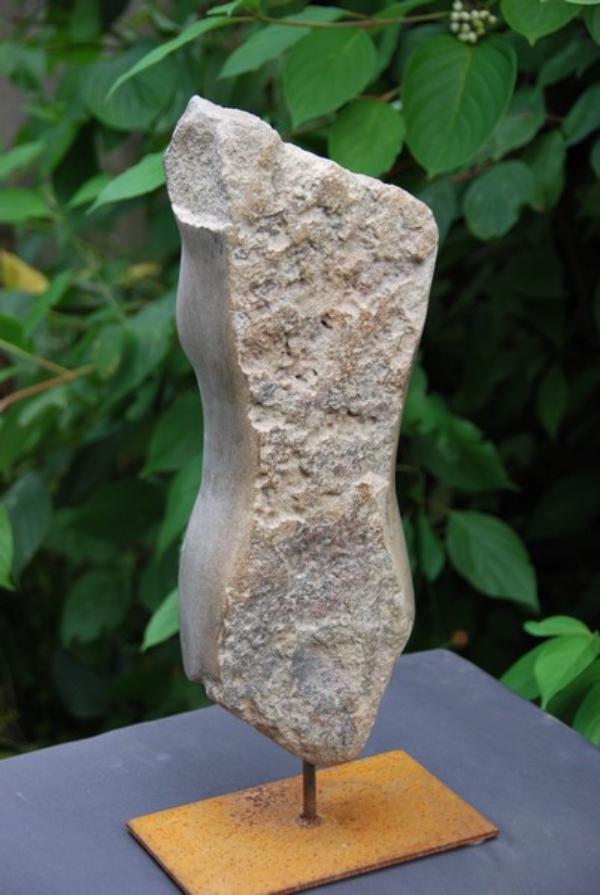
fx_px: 2242
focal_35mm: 90
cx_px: 300
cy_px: 448
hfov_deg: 15.2
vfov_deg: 22.6
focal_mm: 60
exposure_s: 1/160
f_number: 5
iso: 200
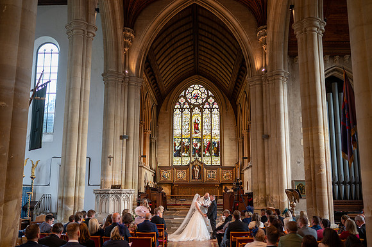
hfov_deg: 51.5
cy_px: 129
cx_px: 184
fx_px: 385
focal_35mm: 37
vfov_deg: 35.6
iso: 400
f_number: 1.8
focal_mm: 35
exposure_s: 1/250
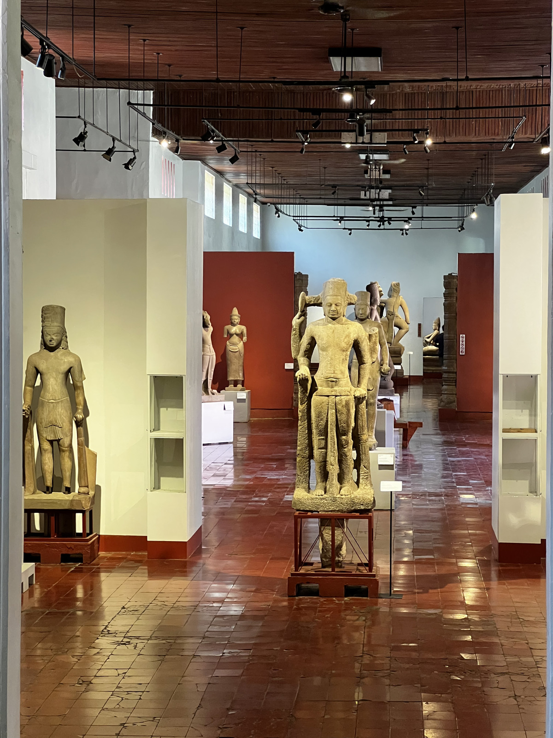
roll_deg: -0.4
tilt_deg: -2.0
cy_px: 369
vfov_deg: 25.3
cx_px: 276
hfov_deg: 19.1
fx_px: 1640
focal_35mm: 77
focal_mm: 9
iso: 800
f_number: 2.8
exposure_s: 1/53
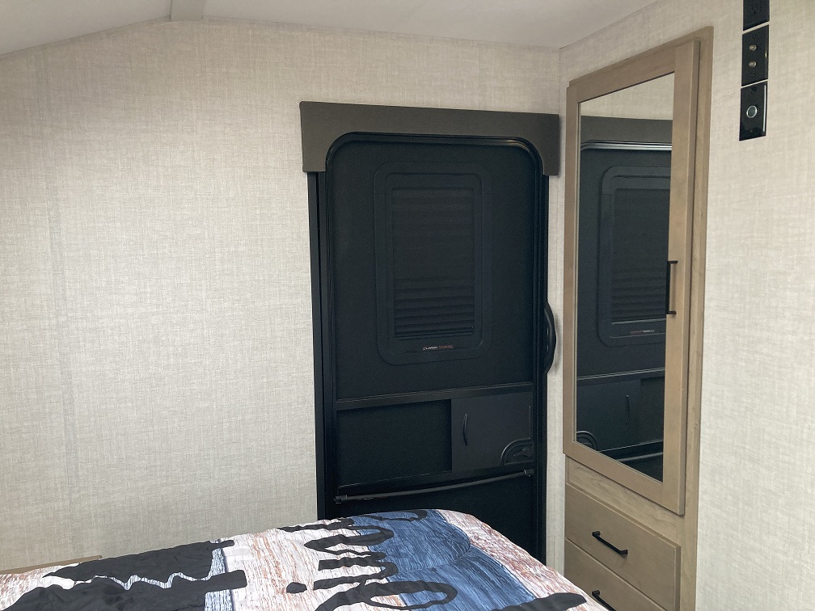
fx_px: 659
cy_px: 306
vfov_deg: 49.7
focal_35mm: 28
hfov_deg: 63.4
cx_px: 408
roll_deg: -0.1
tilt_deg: -3.2
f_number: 1.8
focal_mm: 3.99
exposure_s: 1/96
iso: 80
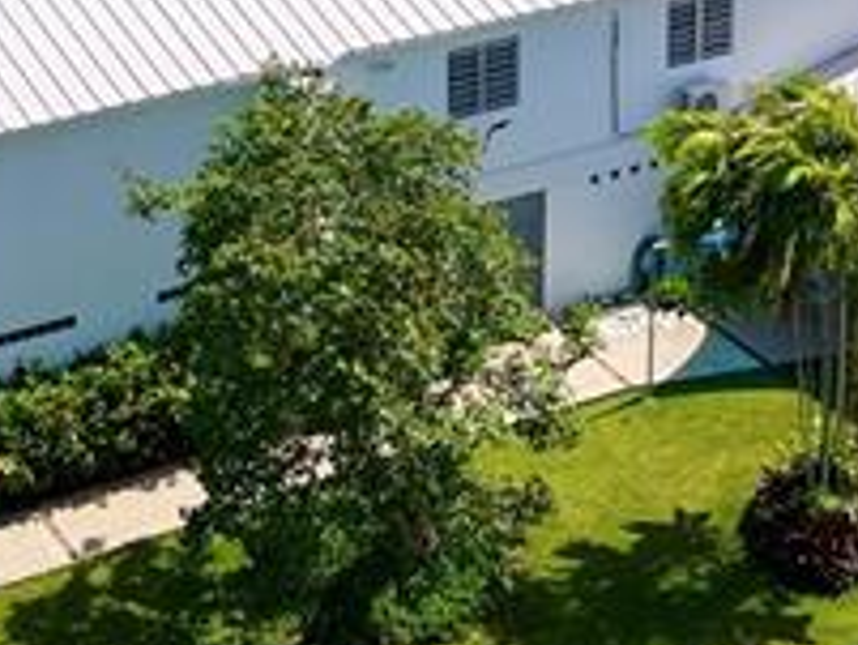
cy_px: 30
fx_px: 3026
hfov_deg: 16.1
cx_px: 551
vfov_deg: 12.0
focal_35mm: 122
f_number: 1.8
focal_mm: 8.67
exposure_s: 1/5000
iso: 210
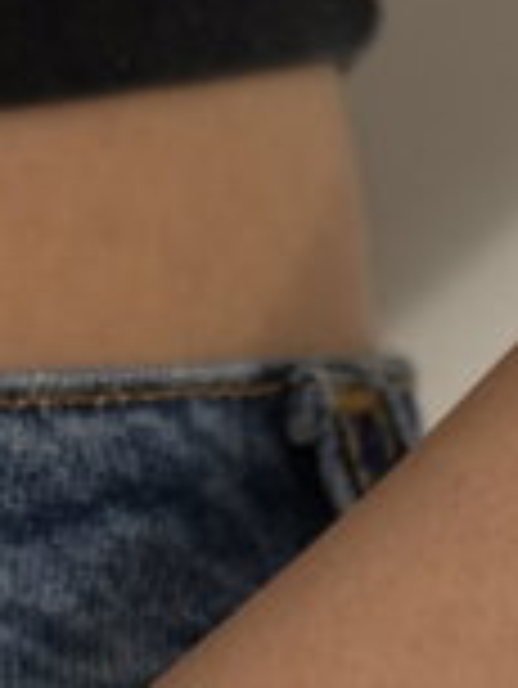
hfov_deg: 8.9
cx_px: 279
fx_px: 3327
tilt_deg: -8.1
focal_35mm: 167
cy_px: 1023
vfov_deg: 11.4
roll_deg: -0.7
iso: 400
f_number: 1.78
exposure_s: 1/33
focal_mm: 6.76
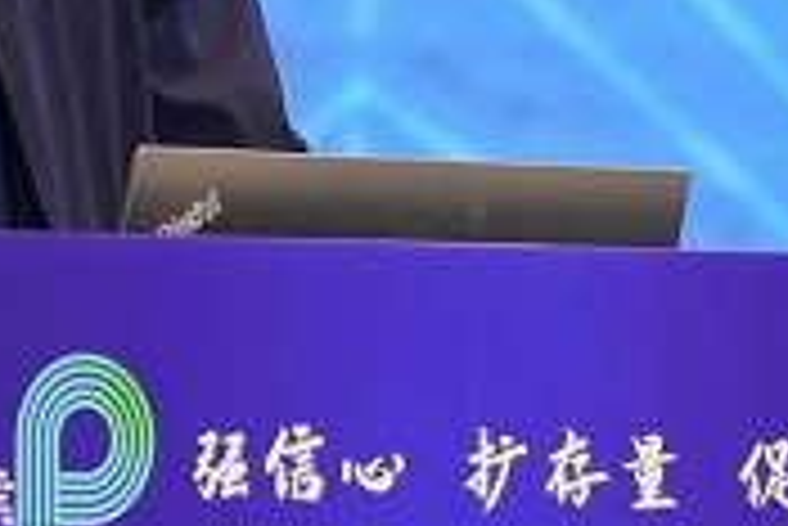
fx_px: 19146
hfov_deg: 2.4
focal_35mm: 874
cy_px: -178
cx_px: 243
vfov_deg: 1.6
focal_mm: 155
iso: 2000
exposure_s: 1/160
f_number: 3.2
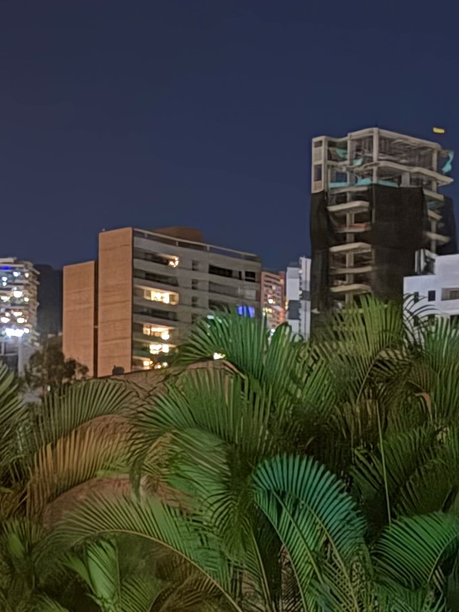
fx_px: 1892
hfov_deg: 13.6
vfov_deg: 17.8
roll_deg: -0.8
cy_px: 642
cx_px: 465
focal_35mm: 107
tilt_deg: -0.9
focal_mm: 6.76
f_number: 1.78
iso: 4000
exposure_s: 1/9
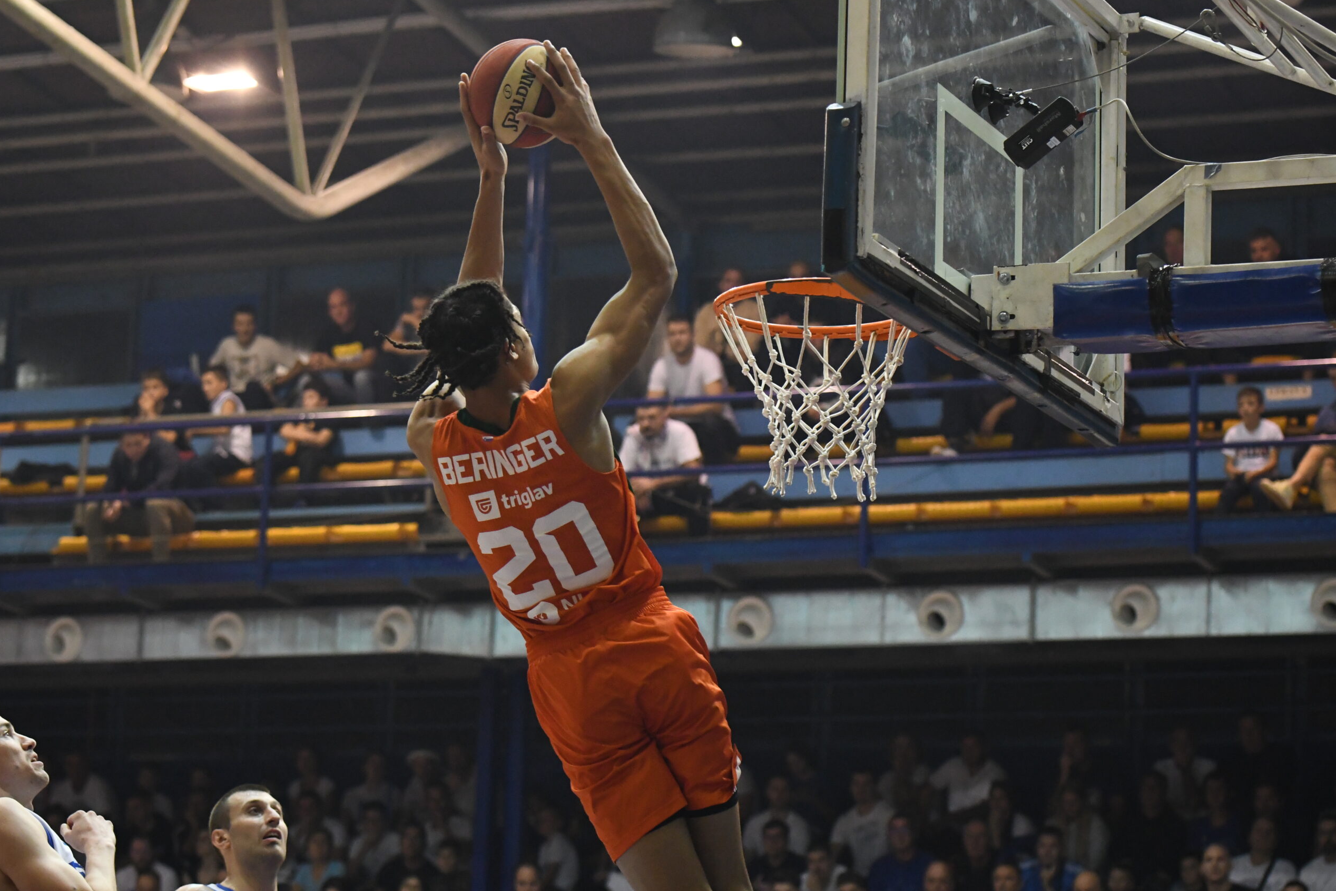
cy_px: 447
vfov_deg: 12.9
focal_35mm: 106
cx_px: 663
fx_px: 3934
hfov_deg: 19.3
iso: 5000
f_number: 2.8
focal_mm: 70
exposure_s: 1/1250
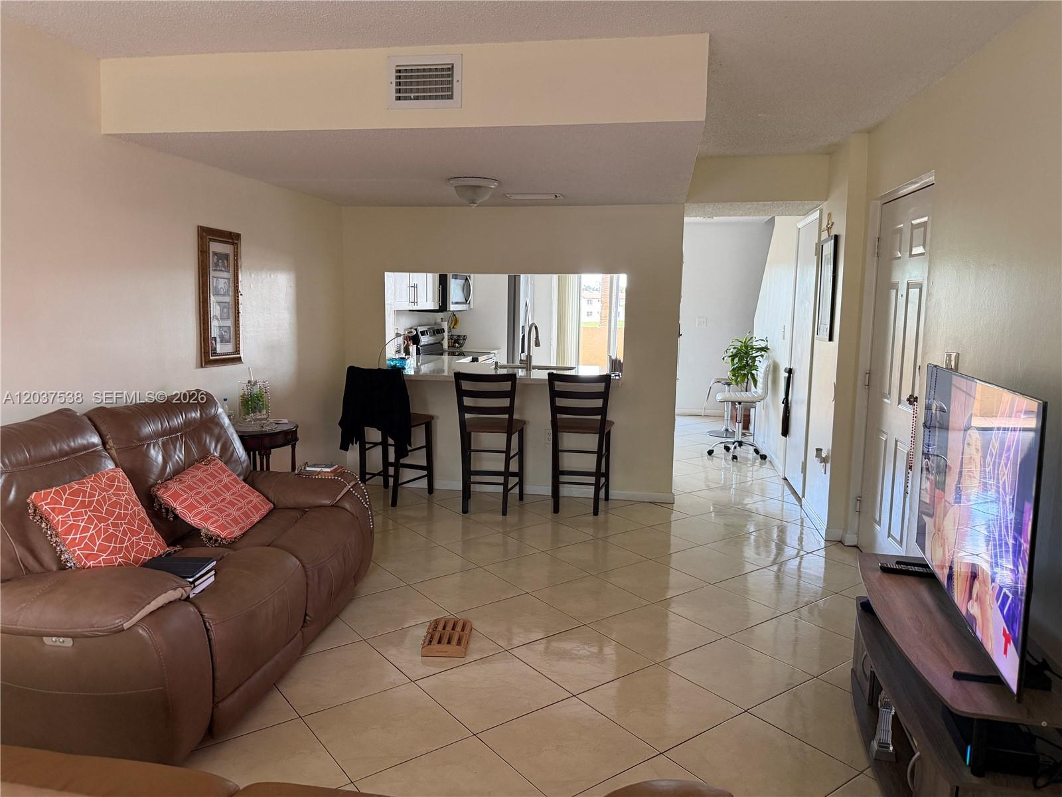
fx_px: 736
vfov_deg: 56.8
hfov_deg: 71.6
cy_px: 398
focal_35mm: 24
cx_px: 531
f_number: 1.78
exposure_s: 1/60
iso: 320
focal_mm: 6.76
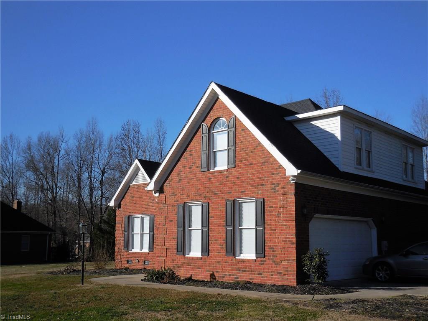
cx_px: 214
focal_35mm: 39
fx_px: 482
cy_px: 160
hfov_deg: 47.9
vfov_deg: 36.8
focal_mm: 7
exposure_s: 1/2000
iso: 125
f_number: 3.9
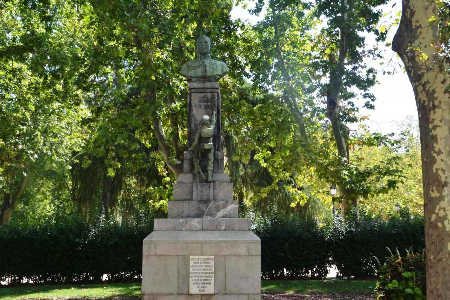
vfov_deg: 28.1
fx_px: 600
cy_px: 150
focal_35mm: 48
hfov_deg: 41.1
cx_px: 225
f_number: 9
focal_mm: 32
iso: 100
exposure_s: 1/100
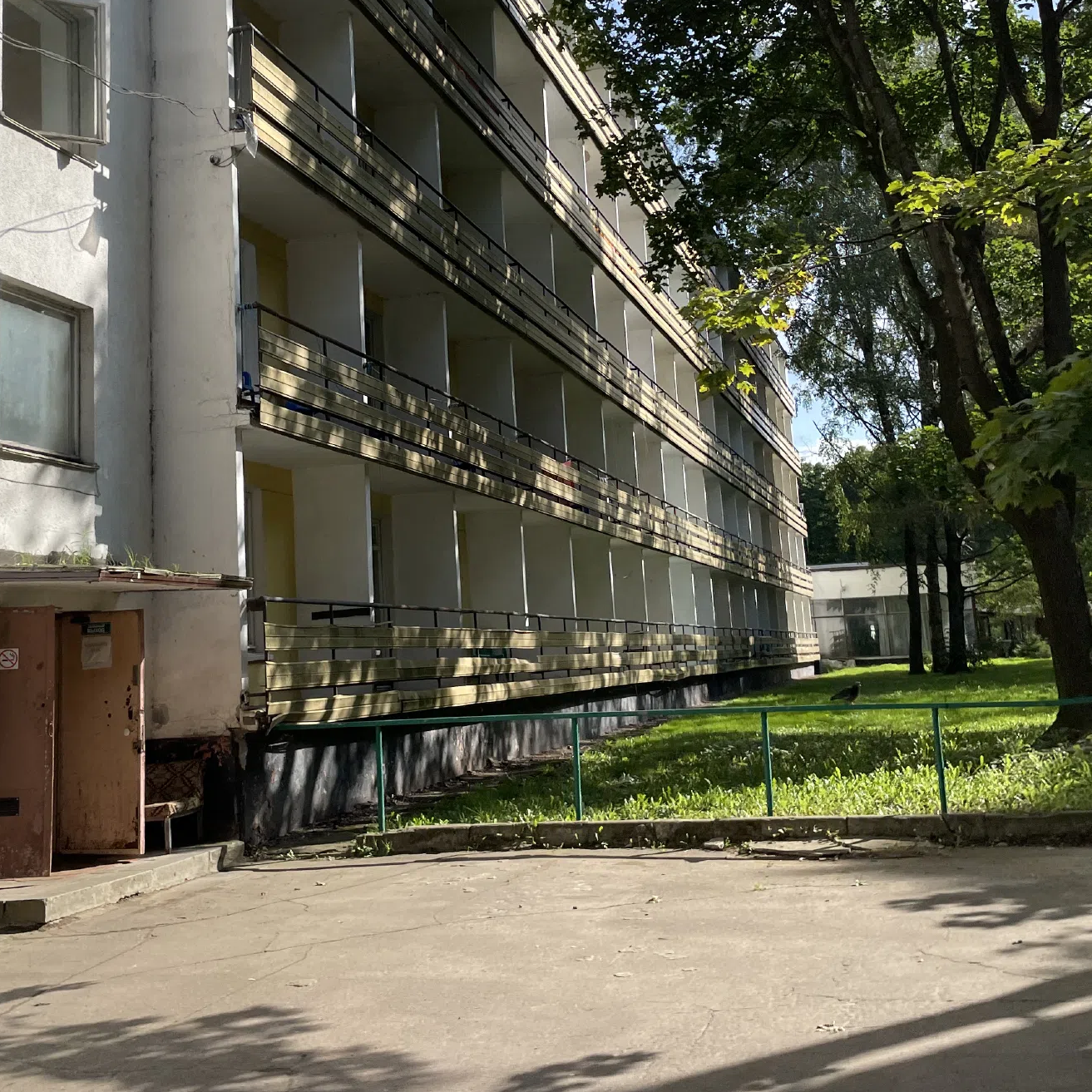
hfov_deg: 39.9
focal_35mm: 42
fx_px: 1499
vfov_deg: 39.5
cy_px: 348
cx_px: 450
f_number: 1.6
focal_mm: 4.2
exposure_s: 1/3610
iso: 32
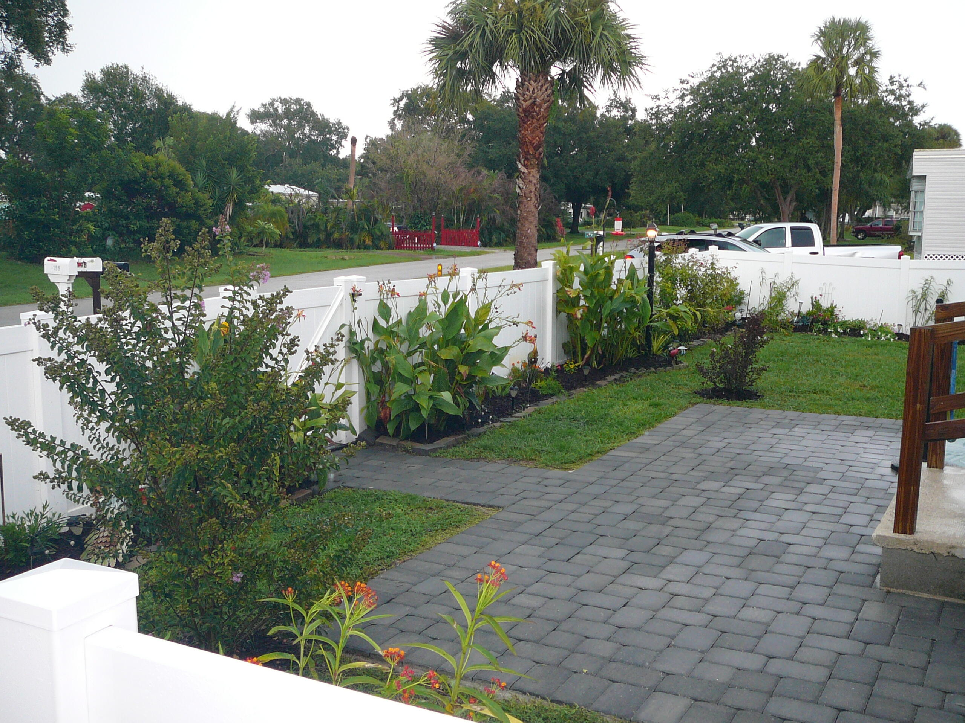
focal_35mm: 35
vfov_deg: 40.7
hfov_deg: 52.6
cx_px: 482
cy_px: 362
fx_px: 976
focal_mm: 5.2
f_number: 2.8
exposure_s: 1/40
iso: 100
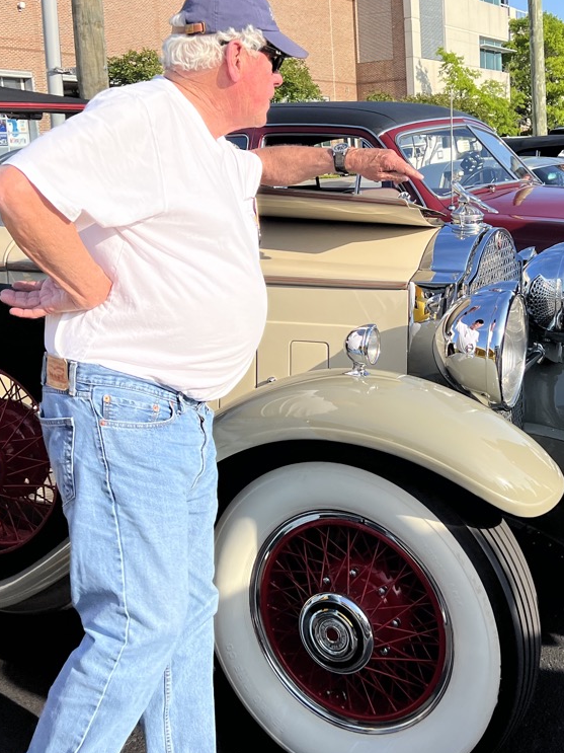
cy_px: 323
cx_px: 392
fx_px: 1065
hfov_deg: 29.4
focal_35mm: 49
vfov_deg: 38.8
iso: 50
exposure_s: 1/3356
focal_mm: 5.7
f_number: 1.5
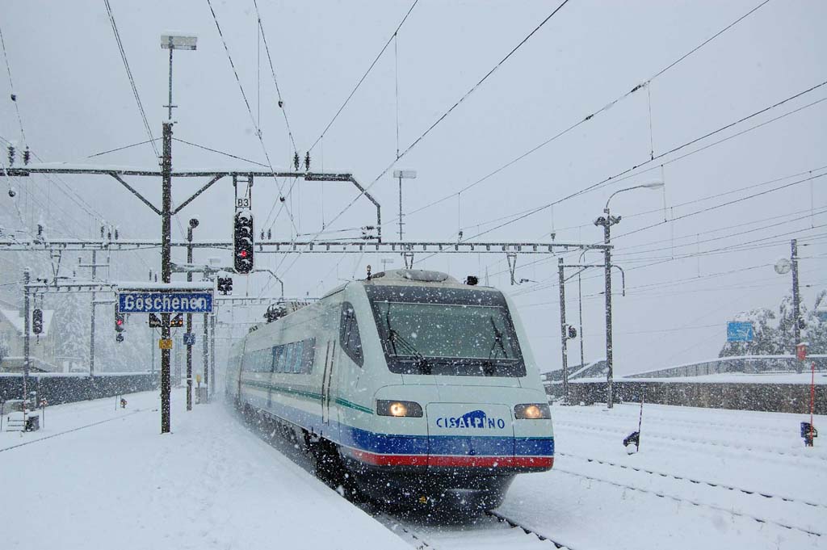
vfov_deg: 28.0
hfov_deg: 41.1
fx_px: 1102
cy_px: 275
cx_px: 414
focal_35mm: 48
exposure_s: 1/1000
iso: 800
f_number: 6.3
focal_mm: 32
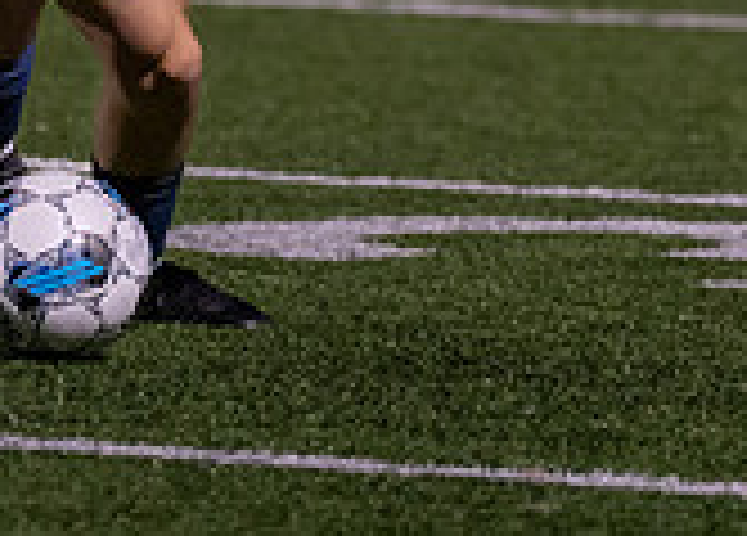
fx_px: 18140
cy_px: -331
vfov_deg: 1.7
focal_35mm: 854
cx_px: 358
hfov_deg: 2.4
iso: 2500
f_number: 2.8
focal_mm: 185
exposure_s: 1/1000
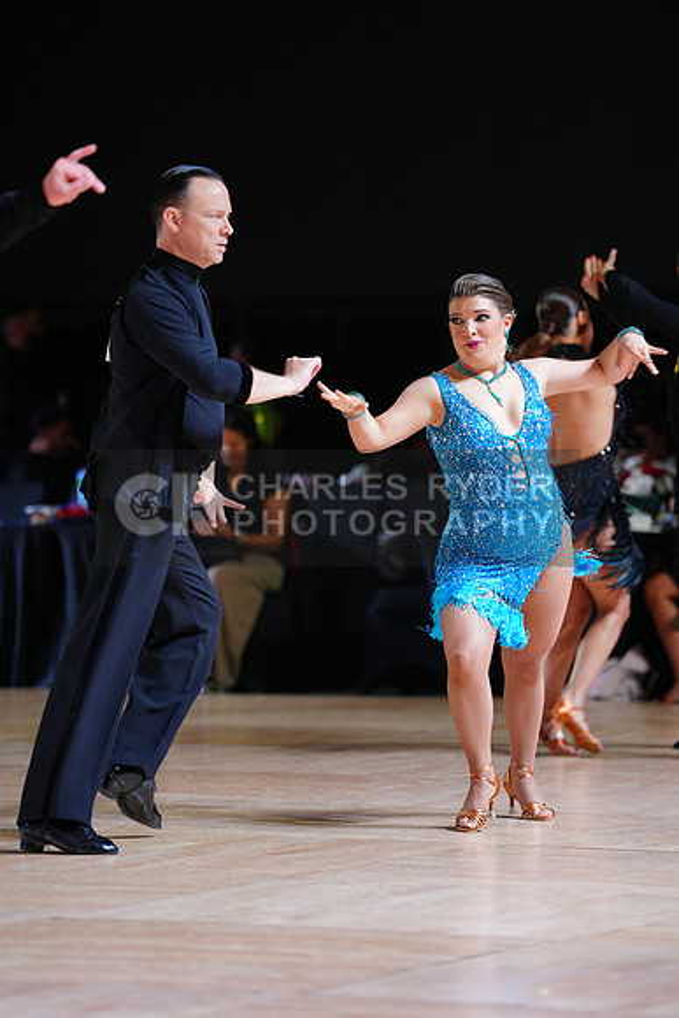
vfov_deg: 11.4
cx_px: 340
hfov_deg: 7.6
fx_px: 5089
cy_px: 509
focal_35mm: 180
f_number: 2.8
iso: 800
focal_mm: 180
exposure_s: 1/400
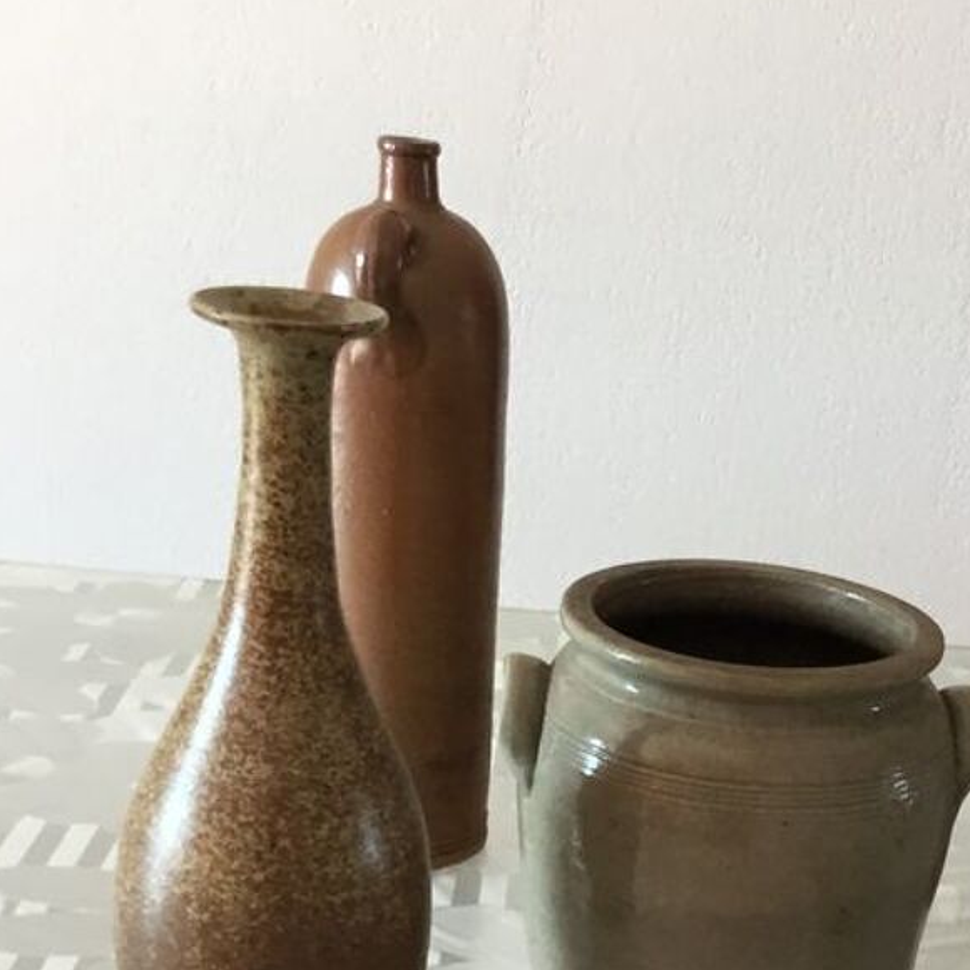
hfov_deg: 26.7
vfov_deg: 26.9
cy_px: 723
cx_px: 803
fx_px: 1997
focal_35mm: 63
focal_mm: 3.3
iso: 50
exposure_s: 1/33
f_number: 2.4
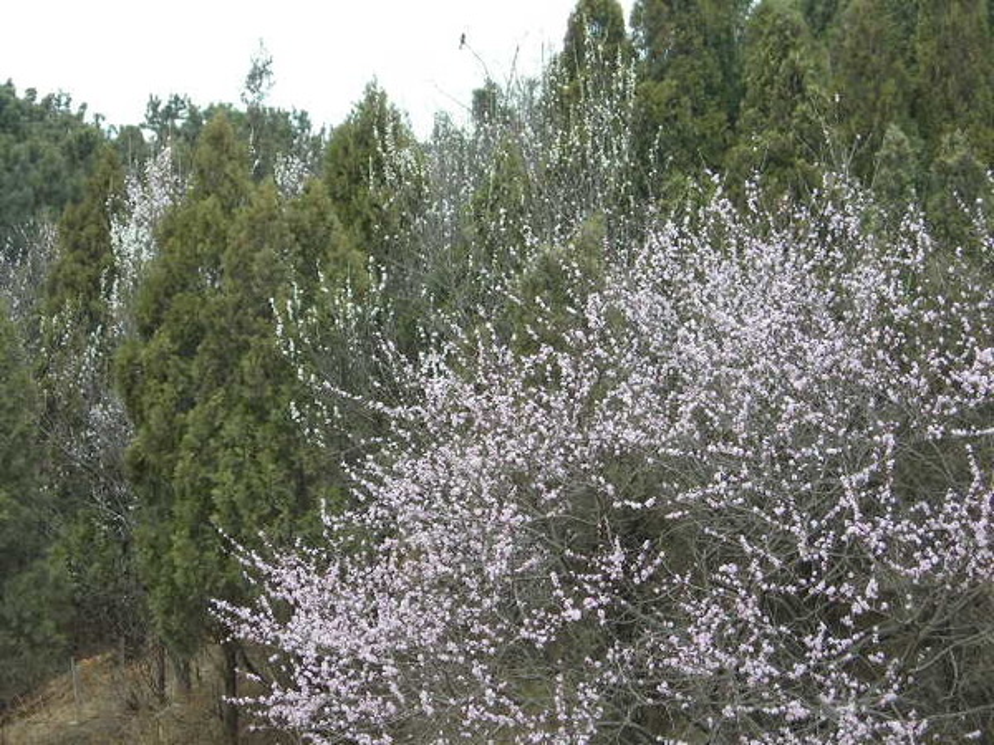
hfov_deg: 17.0
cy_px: 372
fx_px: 3331
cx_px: 497
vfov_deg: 12.8
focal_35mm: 116
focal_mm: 19.2
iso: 50
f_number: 5.3
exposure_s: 1/38.8
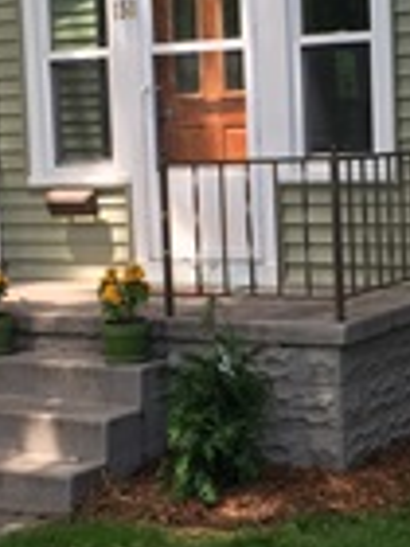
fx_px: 1311
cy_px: 238
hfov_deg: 17.2
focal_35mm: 83
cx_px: 441
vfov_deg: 23.5
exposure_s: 1/120
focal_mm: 4.15
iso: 32
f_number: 2.2
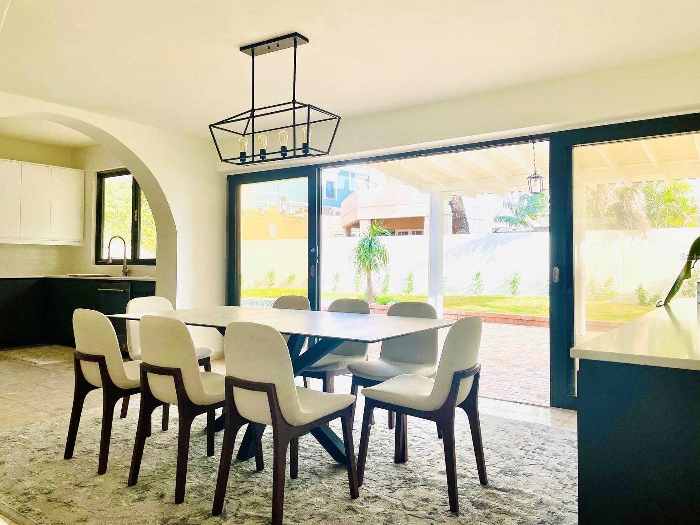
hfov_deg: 65.3
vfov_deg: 51.4
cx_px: 360
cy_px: 257
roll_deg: +0.2
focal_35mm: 27
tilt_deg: +0.9
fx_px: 546
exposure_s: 1/550
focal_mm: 4.2
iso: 32
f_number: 1.6
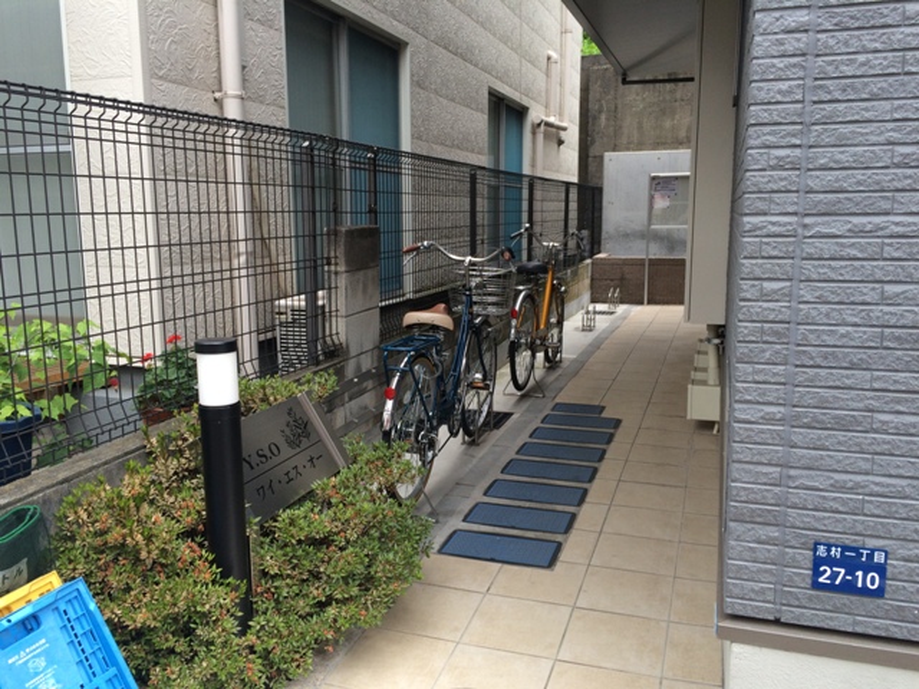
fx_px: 770
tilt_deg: -7.8
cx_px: 460
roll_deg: +0.4
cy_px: 344
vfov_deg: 48.2
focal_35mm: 29
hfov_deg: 61.7
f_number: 2.2
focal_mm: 4.15
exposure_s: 1/120
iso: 50
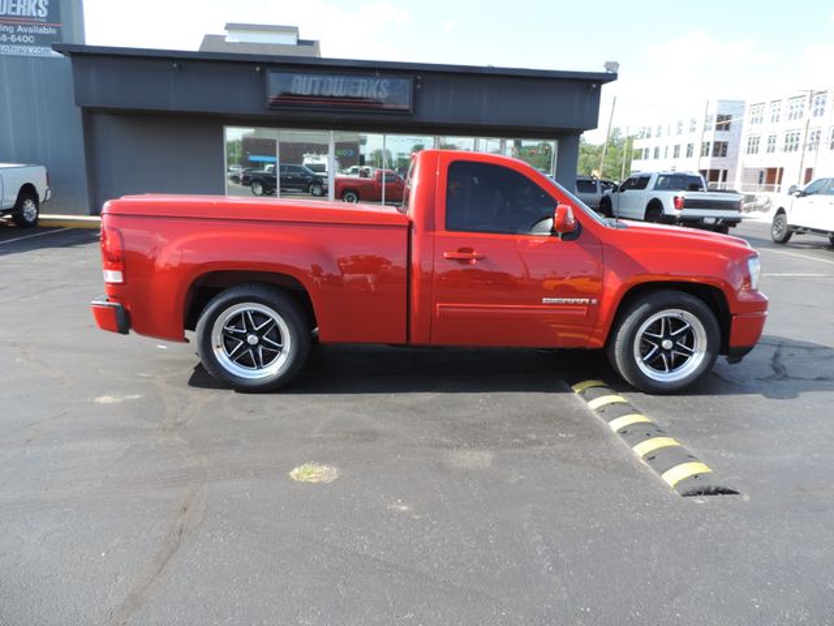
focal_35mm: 24
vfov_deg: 56.8
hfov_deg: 71.6
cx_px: 417
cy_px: 313
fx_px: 578
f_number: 3
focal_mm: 4.3
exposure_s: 1/320
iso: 80
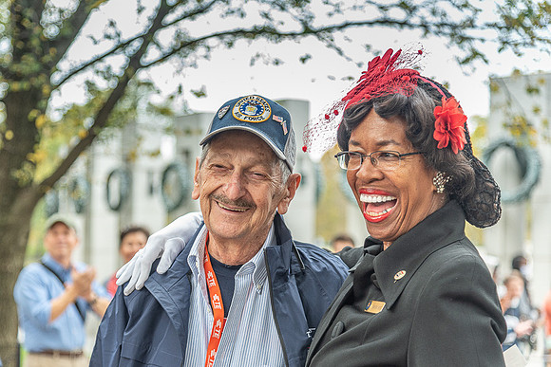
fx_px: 1339
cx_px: 242
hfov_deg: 23.2
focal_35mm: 87
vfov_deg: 15.6
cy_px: 206
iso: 500
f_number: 4
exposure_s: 1/200
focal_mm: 78
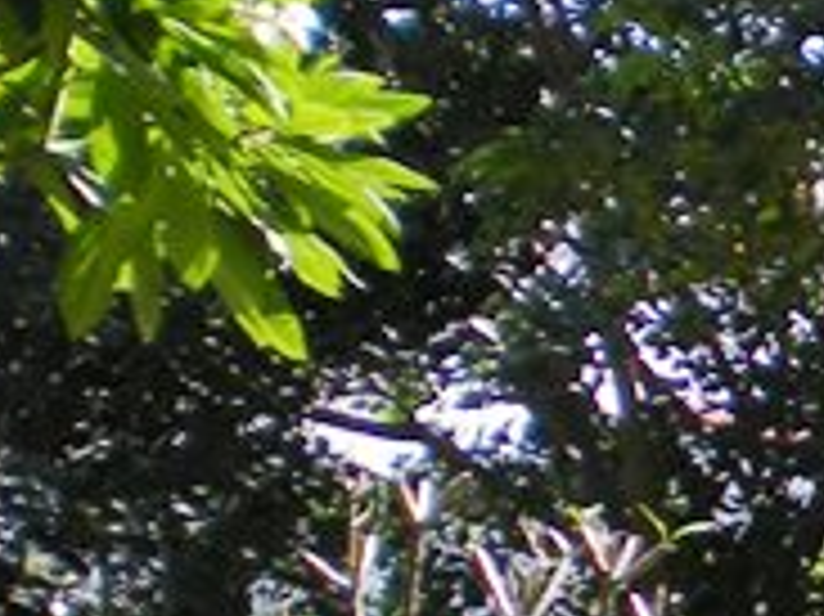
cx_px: 1589
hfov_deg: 11.0
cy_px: 755
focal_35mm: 166
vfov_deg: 8.8
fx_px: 3949
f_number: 3.1
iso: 64
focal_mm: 6.3
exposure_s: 1/195
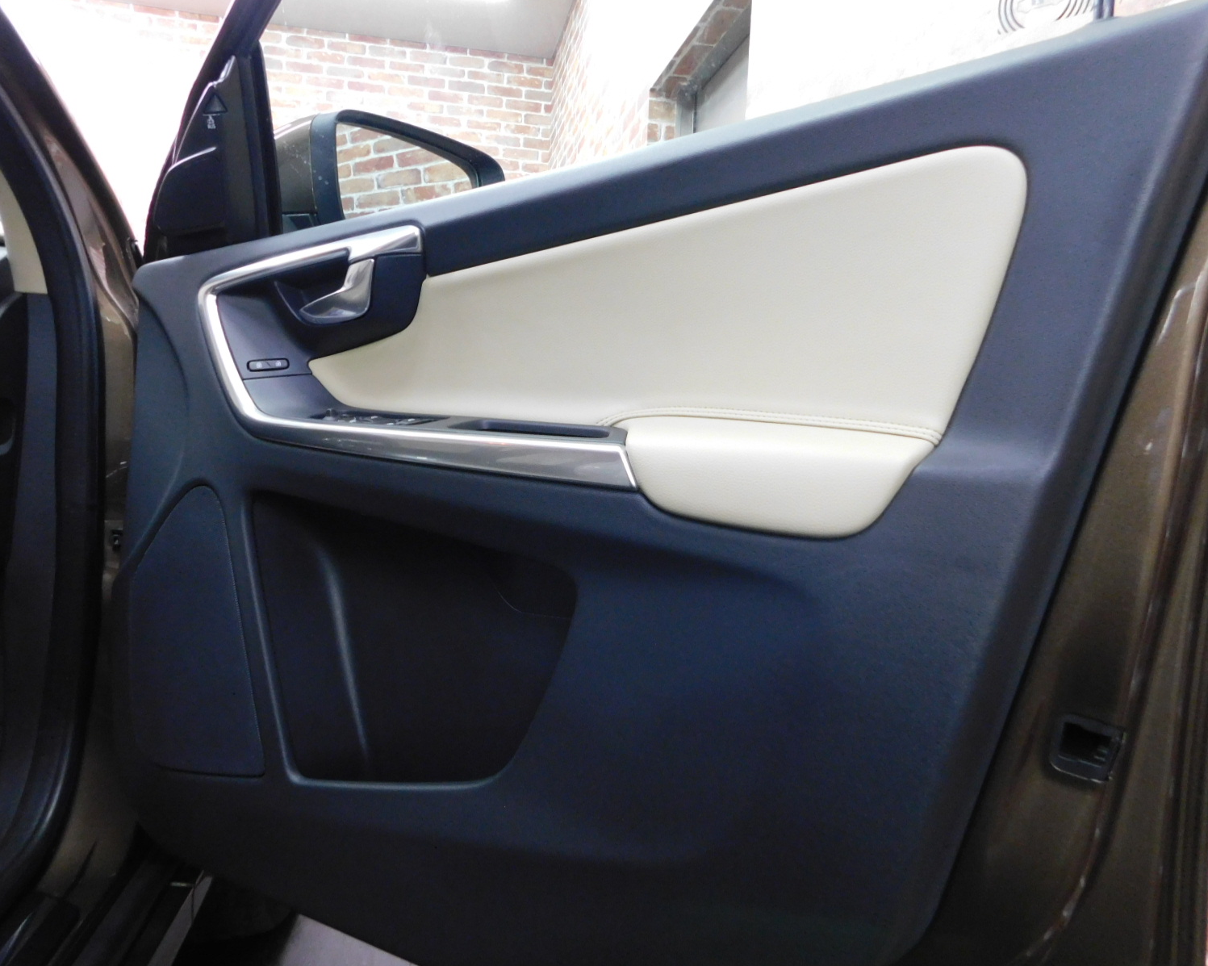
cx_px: 580
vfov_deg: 58.8
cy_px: 483
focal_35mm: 24
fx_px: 858
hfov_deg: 70.3
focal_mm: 4
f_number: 3
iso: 400
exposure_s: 1/20
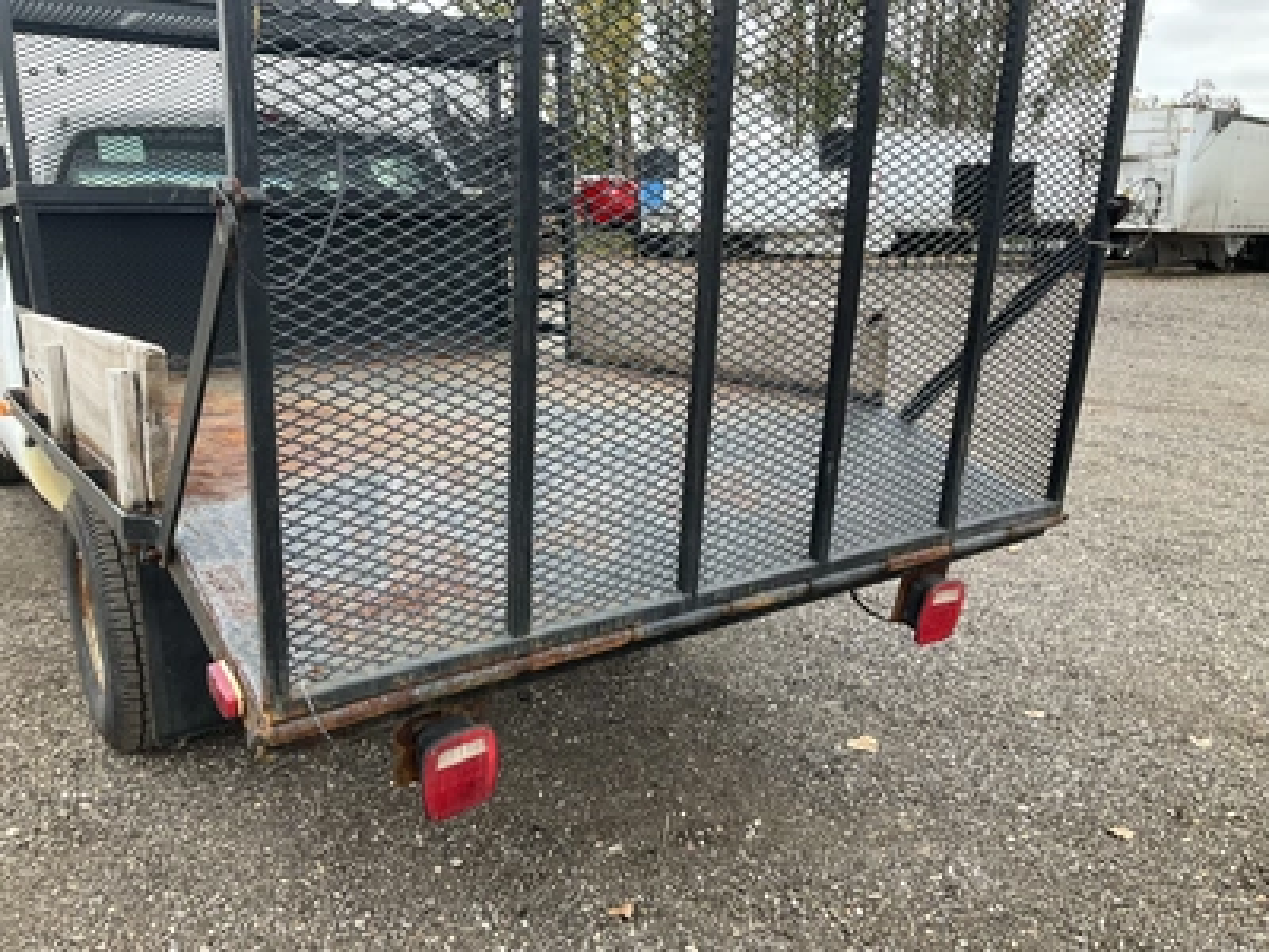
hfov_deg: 61.7
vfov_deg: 48.2
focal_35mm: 29
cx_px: 634
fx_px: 1063
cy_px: 476
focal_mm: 3
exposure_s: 1/158
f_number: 1.8
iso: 20
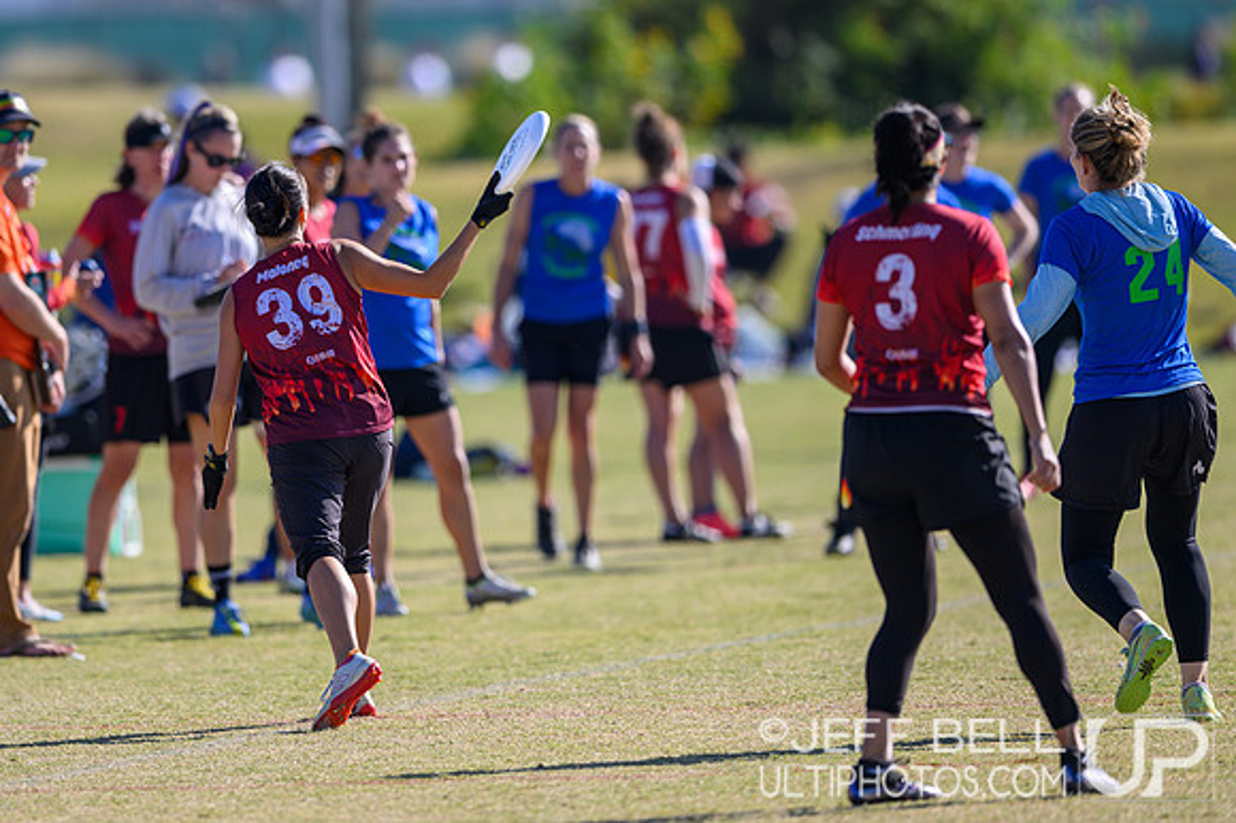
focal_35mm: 544
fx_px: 18649
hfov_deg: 3.8
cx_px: 422
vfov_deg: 2.5
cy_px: 352
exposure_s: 1/1250
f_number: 3.2
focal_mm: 400
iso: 100
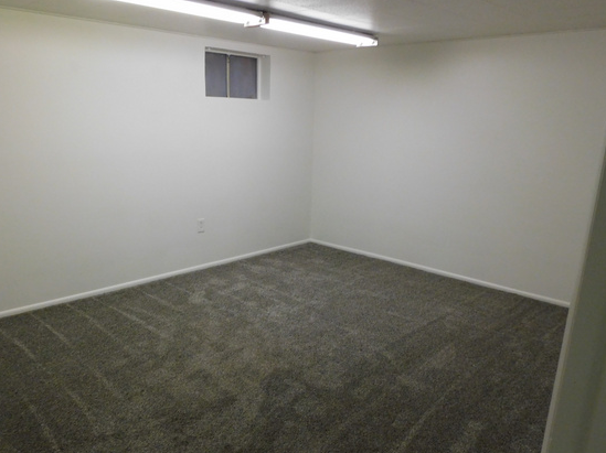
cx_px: 276
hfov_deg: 63.4
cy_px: 262
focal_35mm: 28
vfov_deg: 49.5
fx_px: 490
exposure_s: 1/30
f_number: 3.3
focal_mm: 4.3
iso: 400
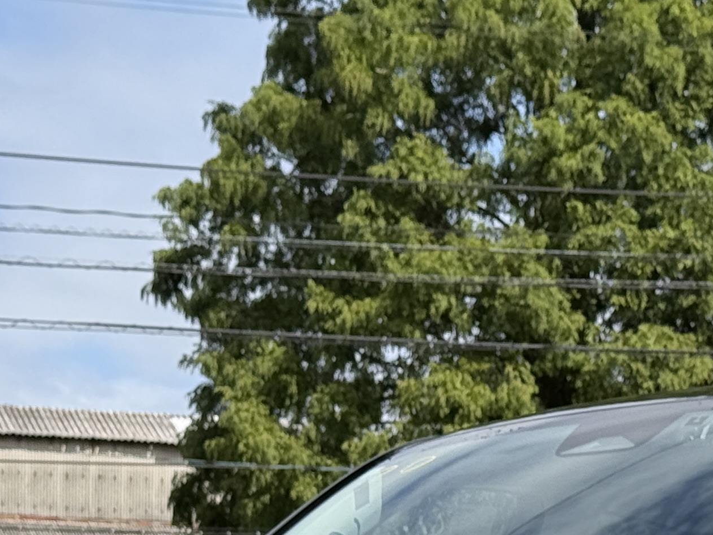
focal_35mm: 154
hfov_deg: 12.8
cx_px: 571
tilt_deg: +3.4
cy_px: 730
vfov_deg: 9.4
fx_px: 3172
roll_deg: -0.4
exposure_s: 1/4329
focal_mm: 6.76
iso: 80
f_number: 1.78
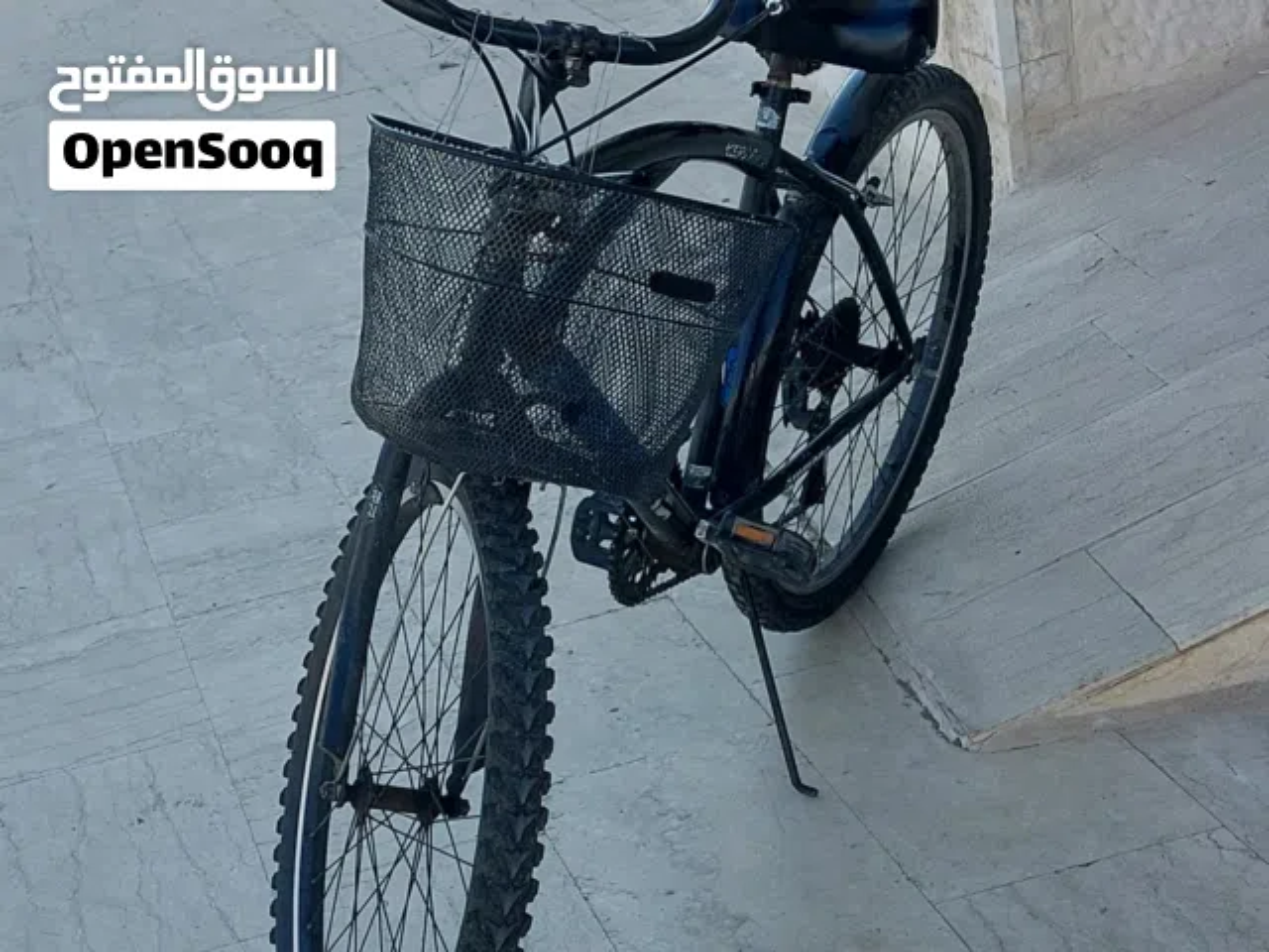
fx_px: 916
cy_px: 476
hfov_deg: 69.4
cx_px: 634
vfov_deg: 54.9
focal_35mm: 25
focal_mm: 5.23
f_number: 1.8
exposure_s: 1/417
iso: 25
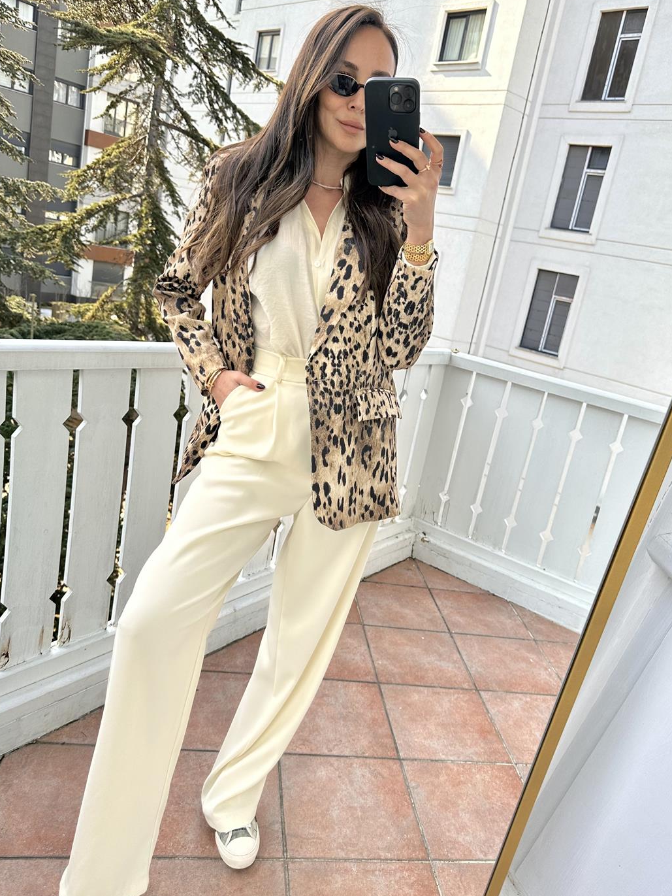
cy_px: 451
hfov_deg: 49.7
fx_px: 724
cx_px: 351
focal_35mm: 28
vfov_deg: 63.4
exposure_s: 1/785
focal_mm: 6.86
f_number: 1.78
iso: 80
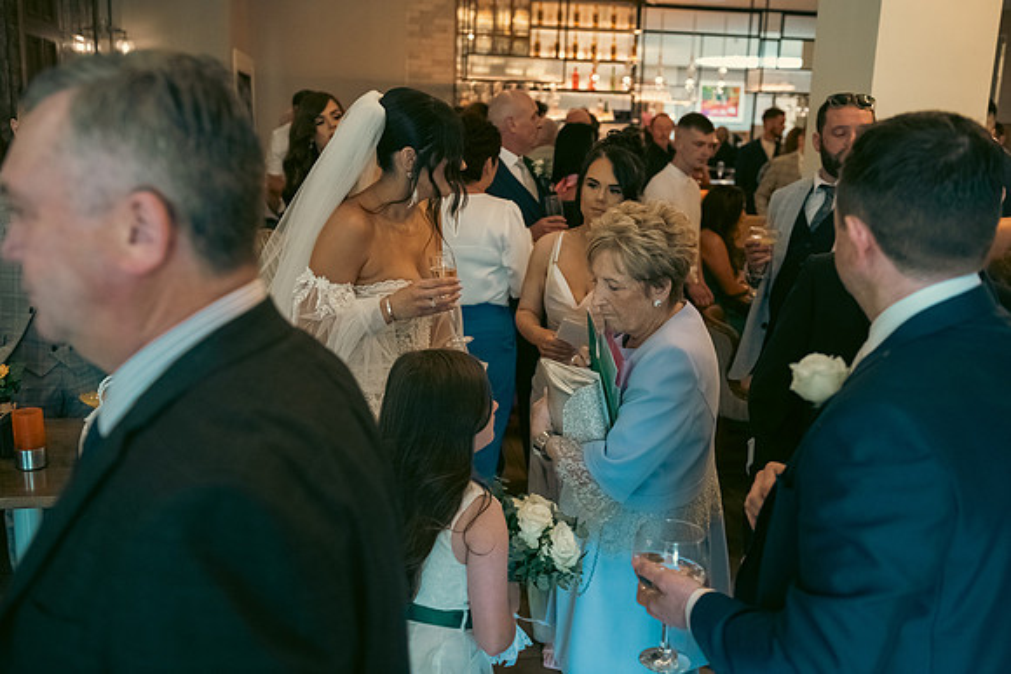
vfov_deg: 37.9
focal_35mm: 35
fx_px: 983
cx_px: 506
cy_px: 337
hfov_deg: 54.4
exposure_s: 1/160
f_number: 3.5
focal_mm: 35
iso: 2000
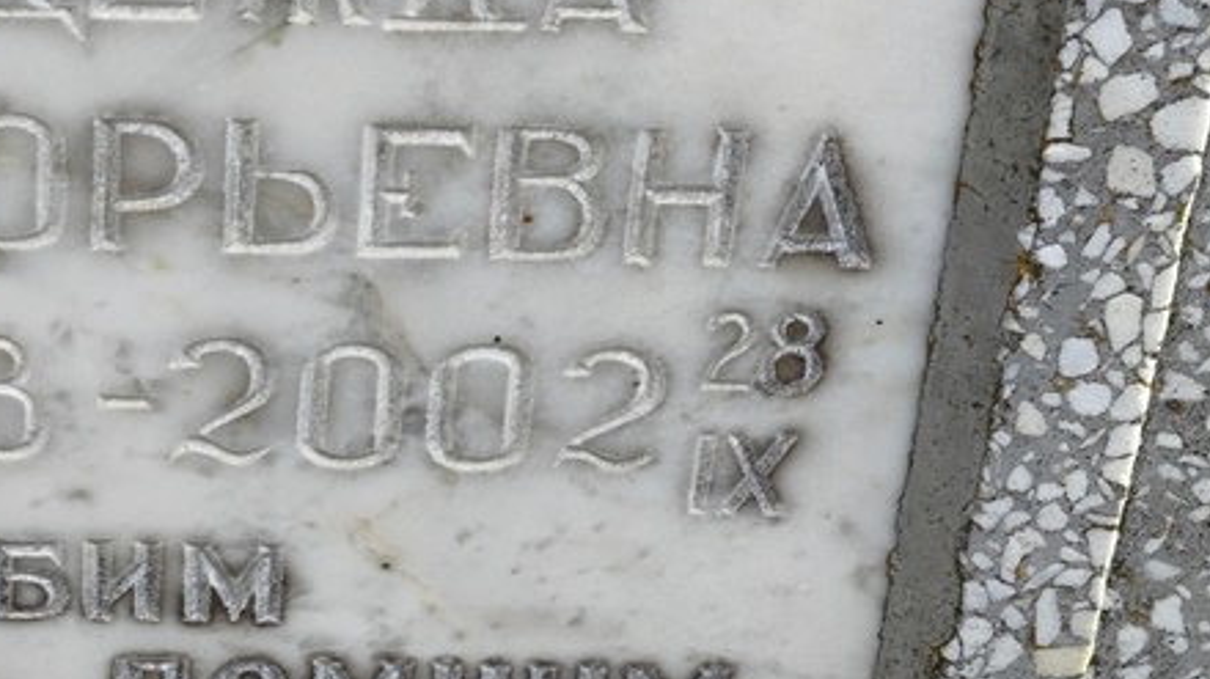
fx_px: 3175
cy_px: 82
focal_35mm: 99
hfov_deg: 21.2
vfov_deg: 12.1
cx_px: 180
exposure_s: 1/290
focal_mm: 4.71
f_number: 1.7
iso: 50
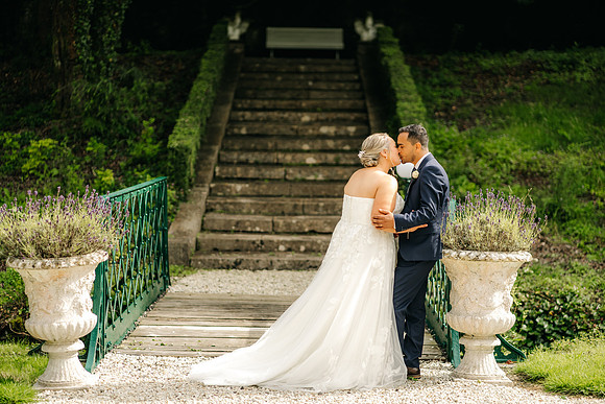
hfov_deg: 23.9
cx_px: 302
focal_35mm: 85
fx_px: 1429
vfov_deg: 16.1
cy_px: 202
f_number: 2
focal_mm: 85
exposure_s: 1/1250
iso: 100
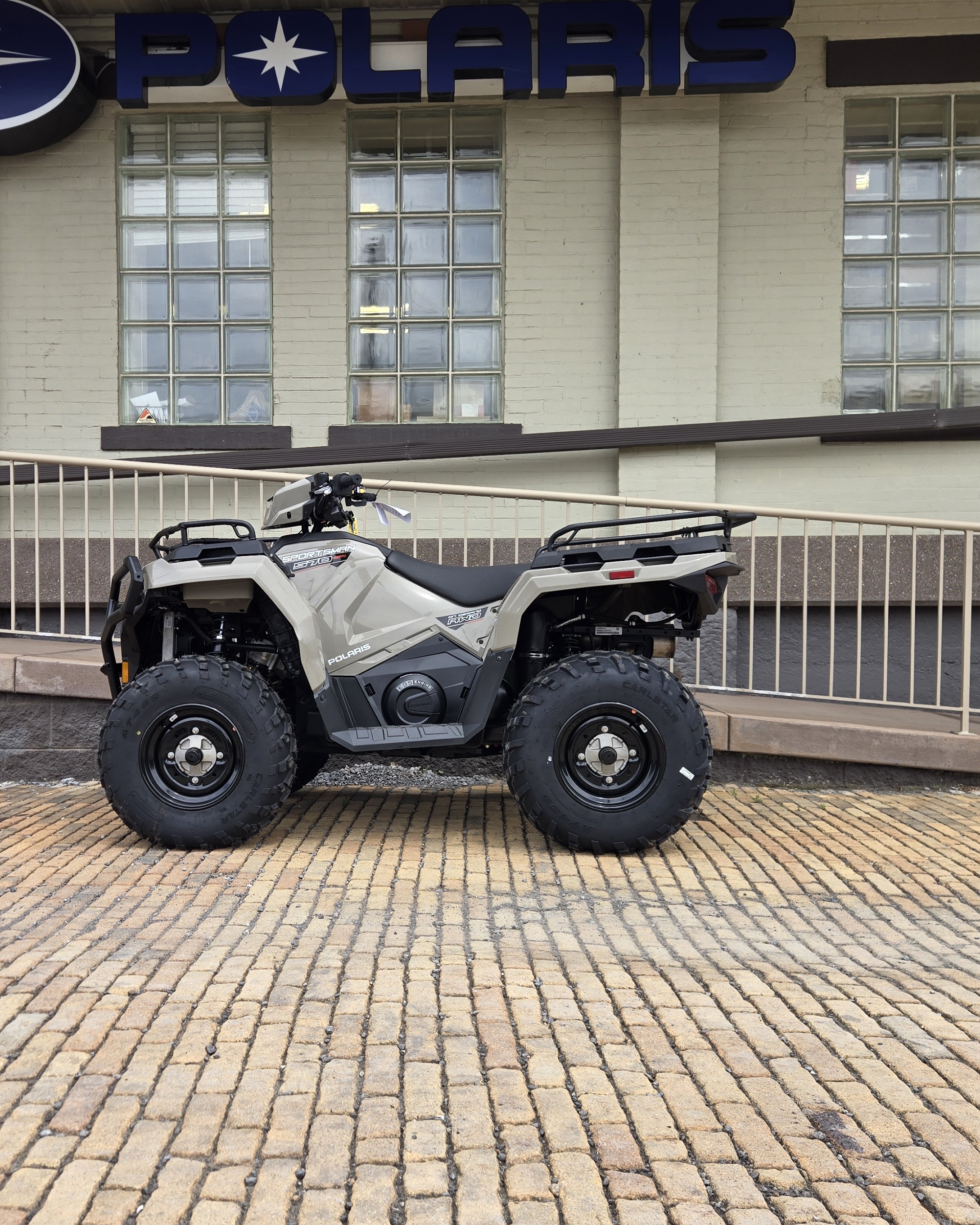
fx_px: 1196
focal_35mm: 33
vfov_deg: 54.2
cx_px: 412
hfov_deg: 44.4
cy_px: 648
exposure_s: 1/1022
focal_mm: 5.4
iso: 25
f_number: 1.8
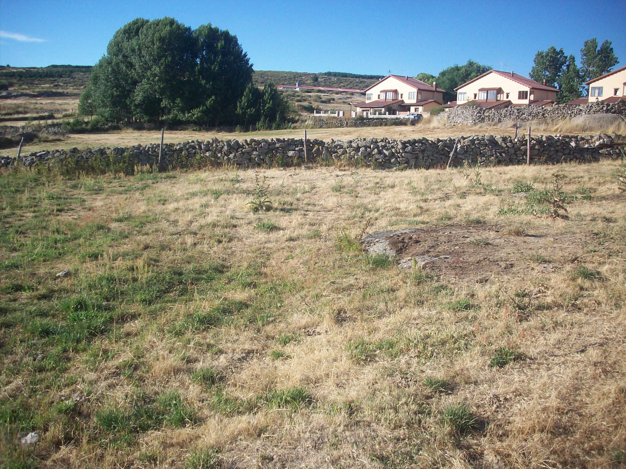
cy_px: 234
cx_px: 313
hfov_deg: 50.1
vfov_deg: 38.7
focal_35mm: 37
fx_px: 669
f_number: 5.6
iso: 80
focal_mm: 6.2
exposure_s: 1/228
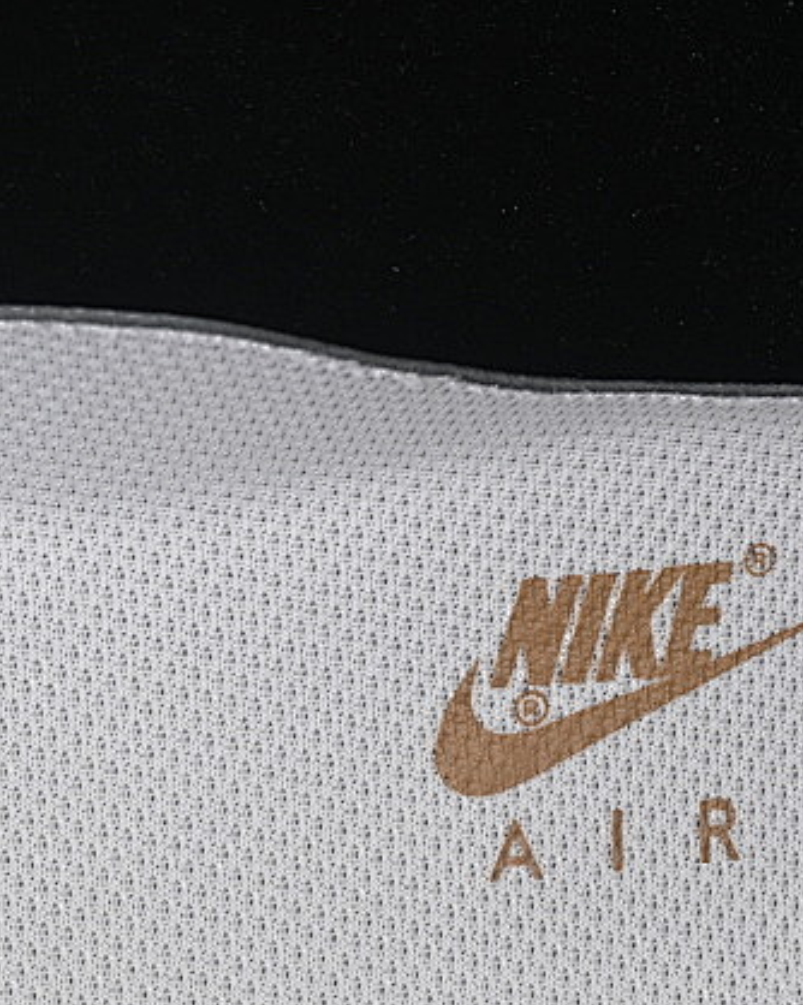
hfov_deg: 8.4
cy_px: 863
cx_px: -284
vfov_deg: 10.6
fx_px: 5411
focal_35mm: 182
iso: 160
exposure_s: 1/80
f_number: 7.1
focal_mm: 50
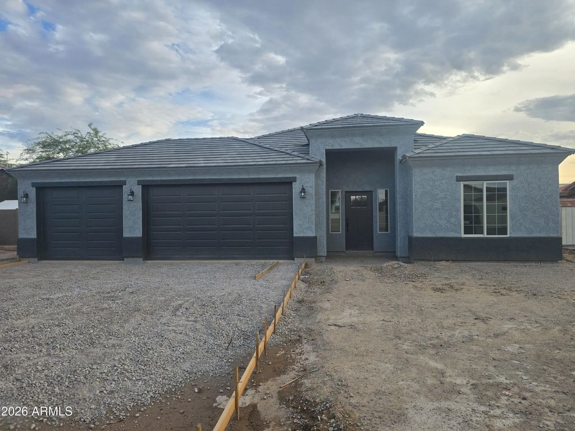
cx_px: 288
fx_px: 382
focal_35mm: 23
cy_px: 216
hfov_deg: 73.9
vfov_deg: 58.9
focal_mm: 6.3
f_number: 1.7
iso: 12
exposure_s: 1/180
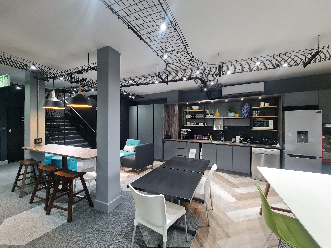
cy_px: 124
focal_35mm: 13
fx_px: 124
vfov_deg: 89.9
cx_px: 166
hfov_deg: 106.2
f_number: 2.2
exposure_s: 1/33
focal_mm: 2.2
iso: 320
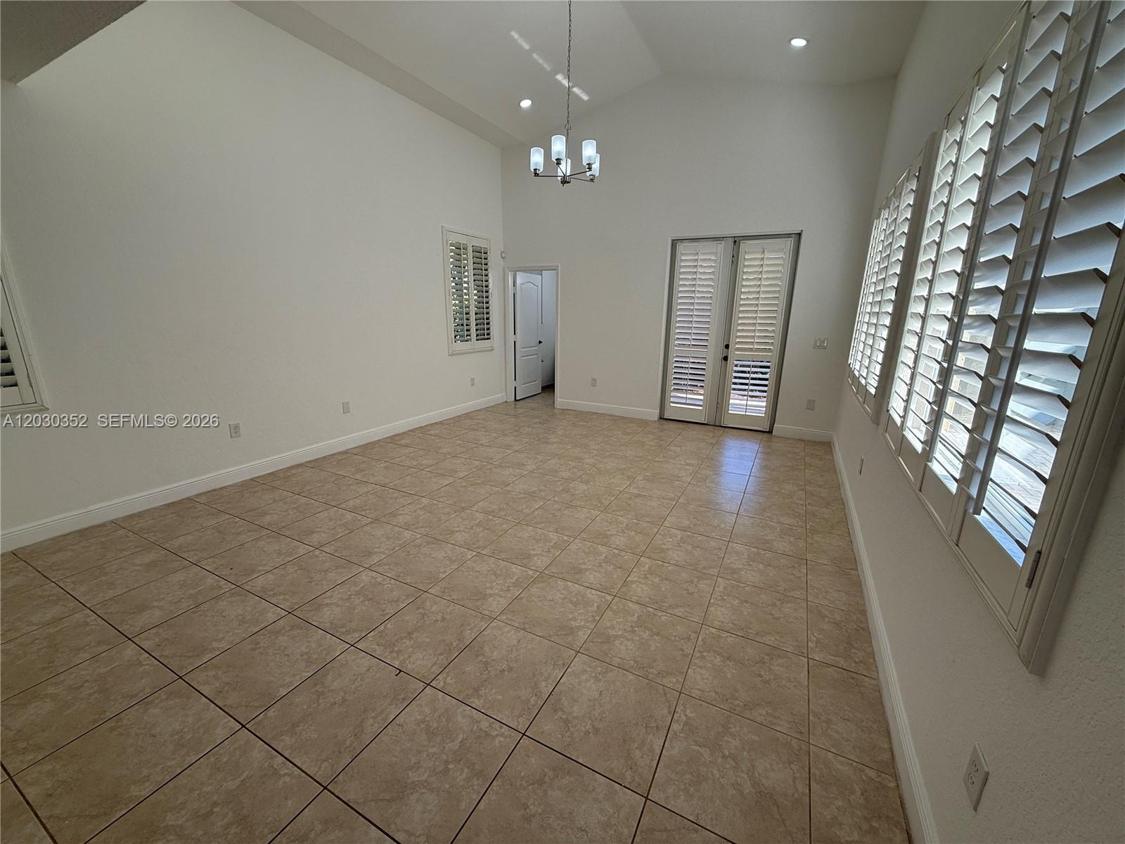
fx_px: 455
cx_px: 562
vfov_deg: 85.7
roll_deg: -1.0
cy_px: 422
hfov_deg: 102.1
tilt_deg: -12.6
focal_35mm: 14
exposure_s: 1/186
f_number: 2.2
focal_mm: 2.22
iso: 50
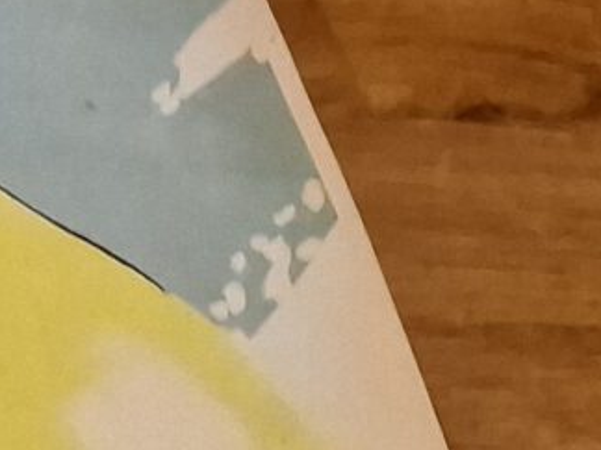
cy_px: 422
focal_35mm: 182
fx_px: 3160
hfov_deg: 8.1
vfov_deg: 8.1
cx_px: -1547
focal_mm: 6.4
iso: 200
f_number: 1.8
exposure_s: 1/100
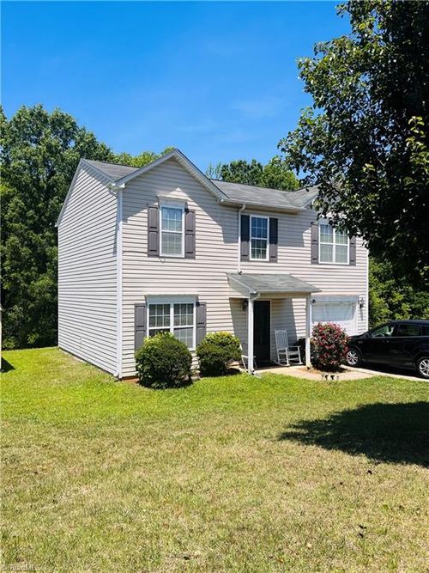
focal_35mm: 26
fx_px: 430
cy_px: 286
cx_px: 214
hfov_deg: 53.0
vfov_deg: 67.3
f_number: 1.6
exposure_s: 1/3135
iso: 50
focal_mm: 5.1
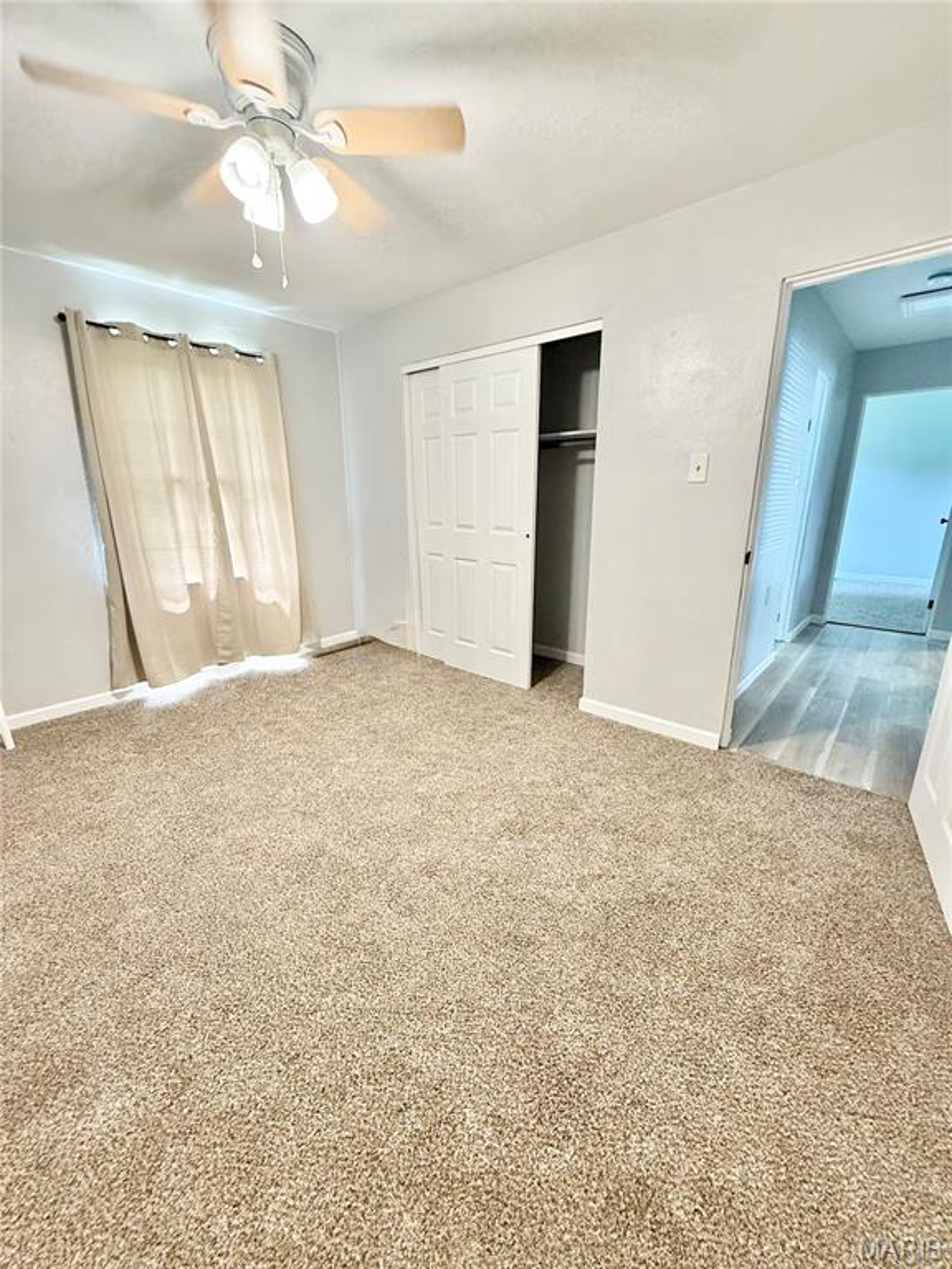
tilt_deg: -14.4
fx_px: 513
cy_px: 634
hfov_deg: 85.7
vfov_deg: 102.1
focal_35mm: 14
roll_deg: +0.4
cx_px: 476
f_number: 2.2
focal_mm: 2.22
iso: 500
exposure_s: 1/60
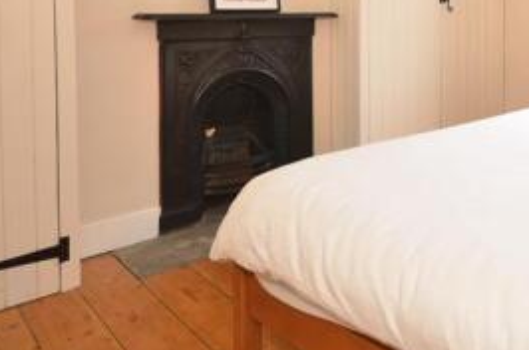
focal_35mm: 37
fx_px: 542
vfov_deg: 33.0
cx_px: 481
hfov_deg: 46.6
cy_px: 6
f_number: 4
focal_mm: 10
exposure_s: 1/25
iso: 200
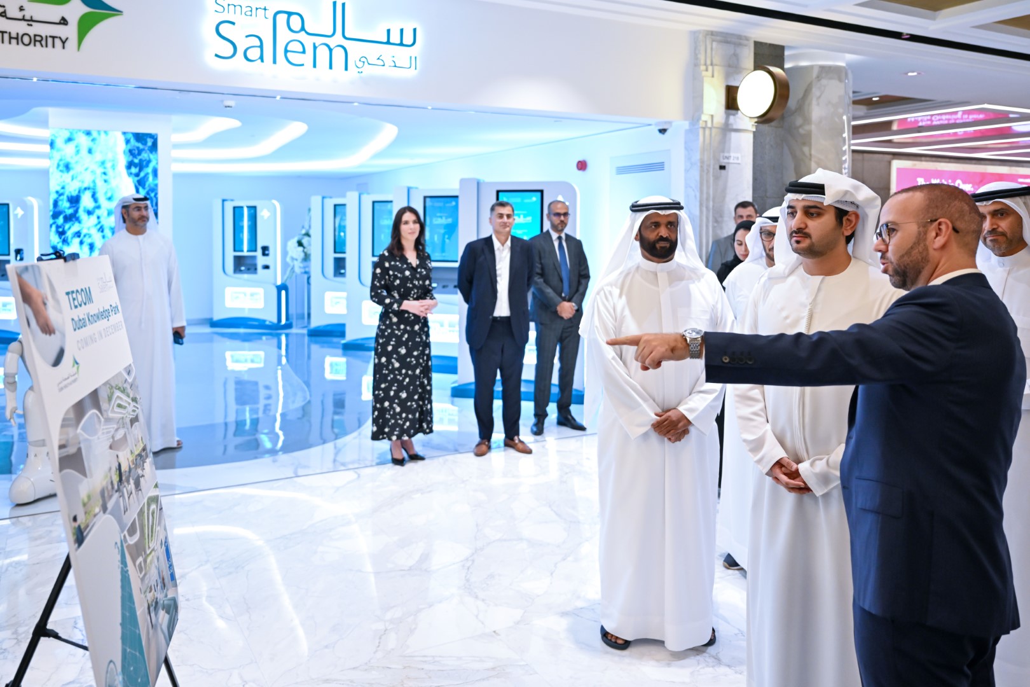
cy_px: 344
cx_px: 515
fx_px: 687
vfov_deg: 53.1
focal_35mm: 24
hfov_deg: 73.7
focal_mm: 24
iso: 1000
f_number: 2.8
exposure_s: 1/200
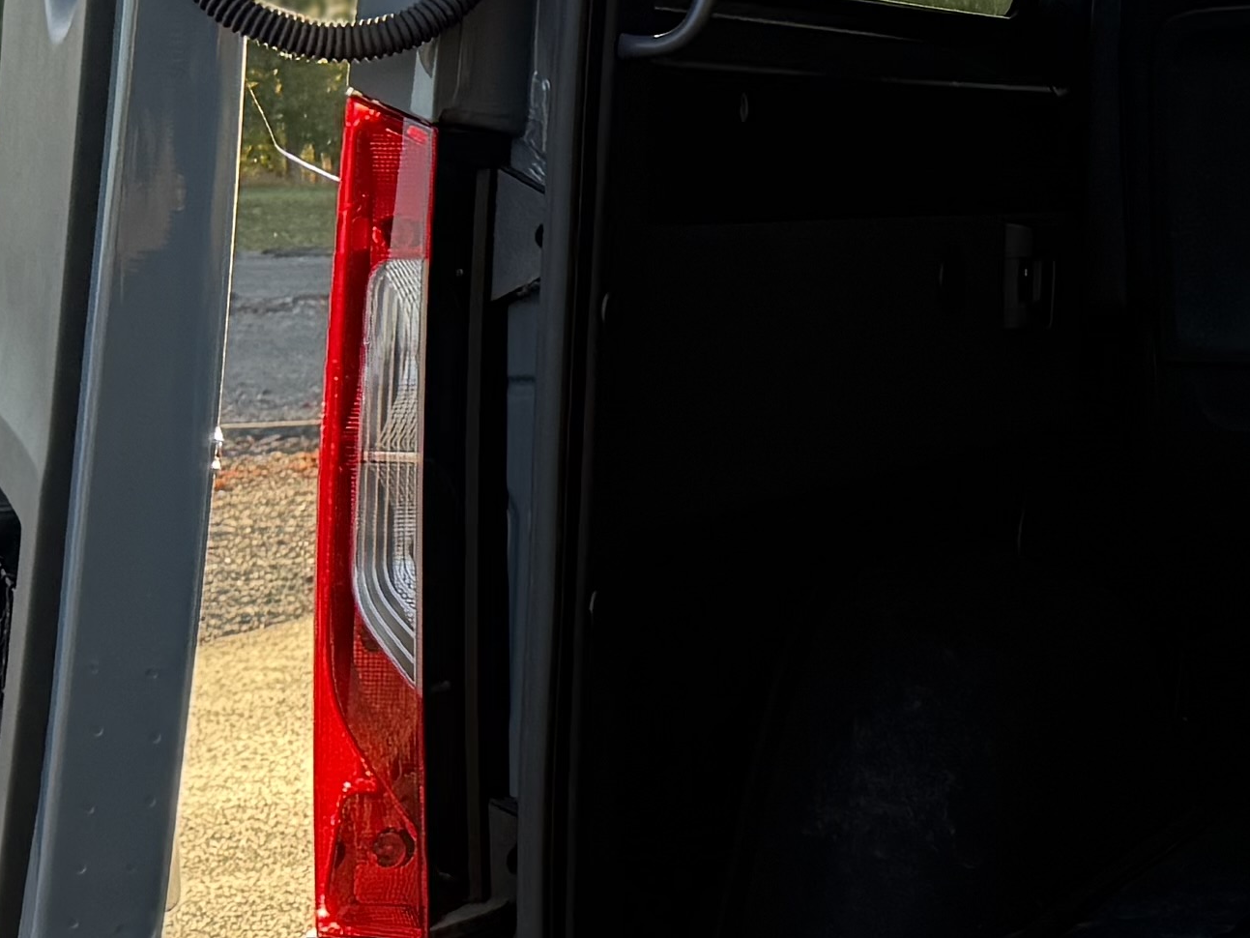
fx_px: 3828
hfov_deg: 16.8
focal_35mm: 106
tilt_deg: +0.9
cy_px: -4
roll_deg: +1.5
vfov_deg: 13.8
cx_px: 1901
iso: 100
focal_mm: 6.76
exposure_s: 1/683
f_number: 1.78
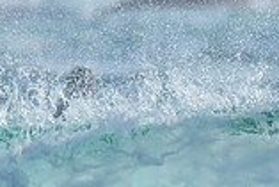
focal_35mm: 3661
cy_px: 214
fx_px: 28398
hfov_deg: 0.6
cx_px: 555
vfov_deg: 0.4
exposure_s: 1/2000
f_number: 6.3
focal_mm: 800
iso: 200
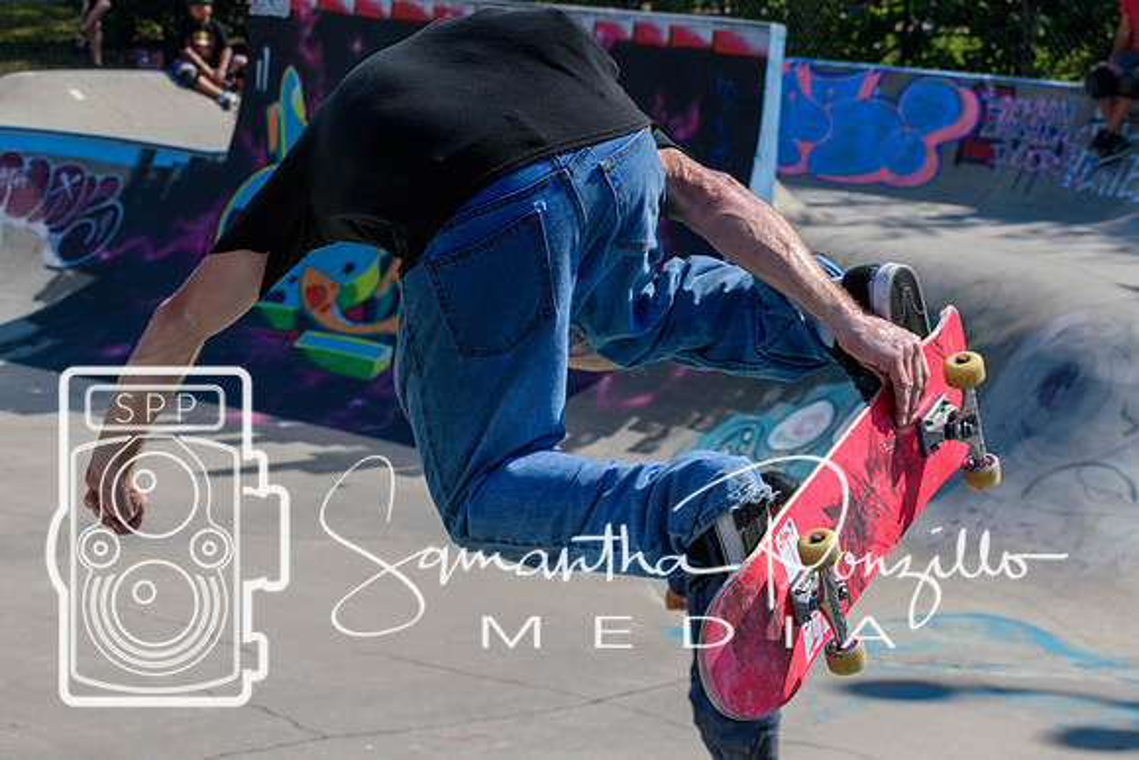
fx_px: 3323
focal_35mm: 105
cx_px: 570
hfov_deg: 19.5
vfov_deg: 13.0
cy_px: 380
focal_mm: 70
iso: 200
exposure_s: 1/1000
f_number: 8
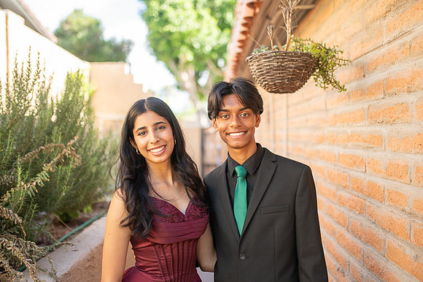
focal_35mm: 35
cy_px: 141
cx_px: 212
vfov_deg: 37.8
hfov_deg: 54.5
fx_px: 411
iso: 400
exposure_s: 1/3200
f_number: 1.4
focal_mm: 35
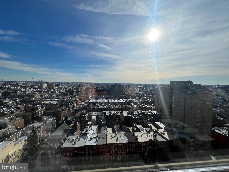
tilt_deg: -1.5
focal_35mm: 13
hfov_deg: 106.2
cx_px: 114
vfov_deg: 89.9
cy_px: 86
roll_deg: -0.7
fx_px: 86
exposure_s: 1/4386
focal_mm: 1.57
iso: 32
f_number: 1.8
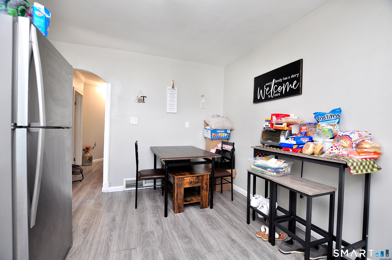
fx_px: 163
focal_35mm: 15
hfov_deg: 100.5
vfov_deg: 77.2
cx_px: 196
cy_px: 130
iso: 640
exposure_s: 1/40
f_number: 4.5
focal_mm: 10
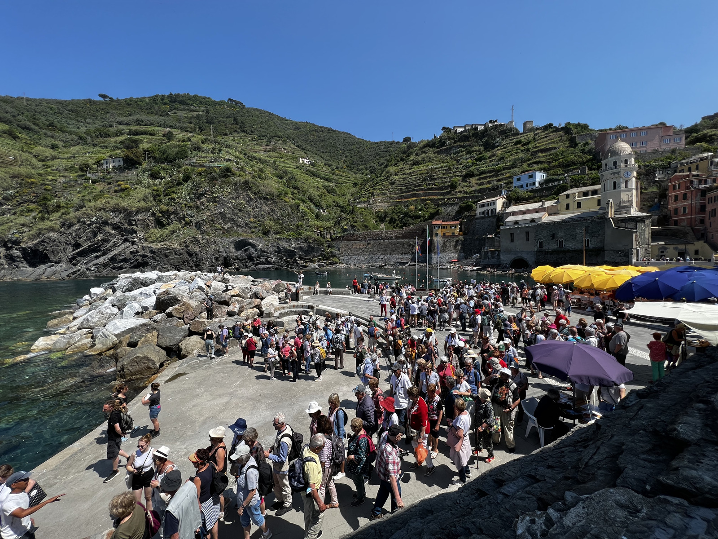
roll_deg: +1.3
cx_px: 359
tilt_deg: -2.6
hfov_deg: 106.2
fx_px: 270
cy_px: 270
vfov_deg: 89.9
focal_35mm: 13
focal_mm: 1.57
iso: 32
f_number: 1.8
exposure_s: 1/1130
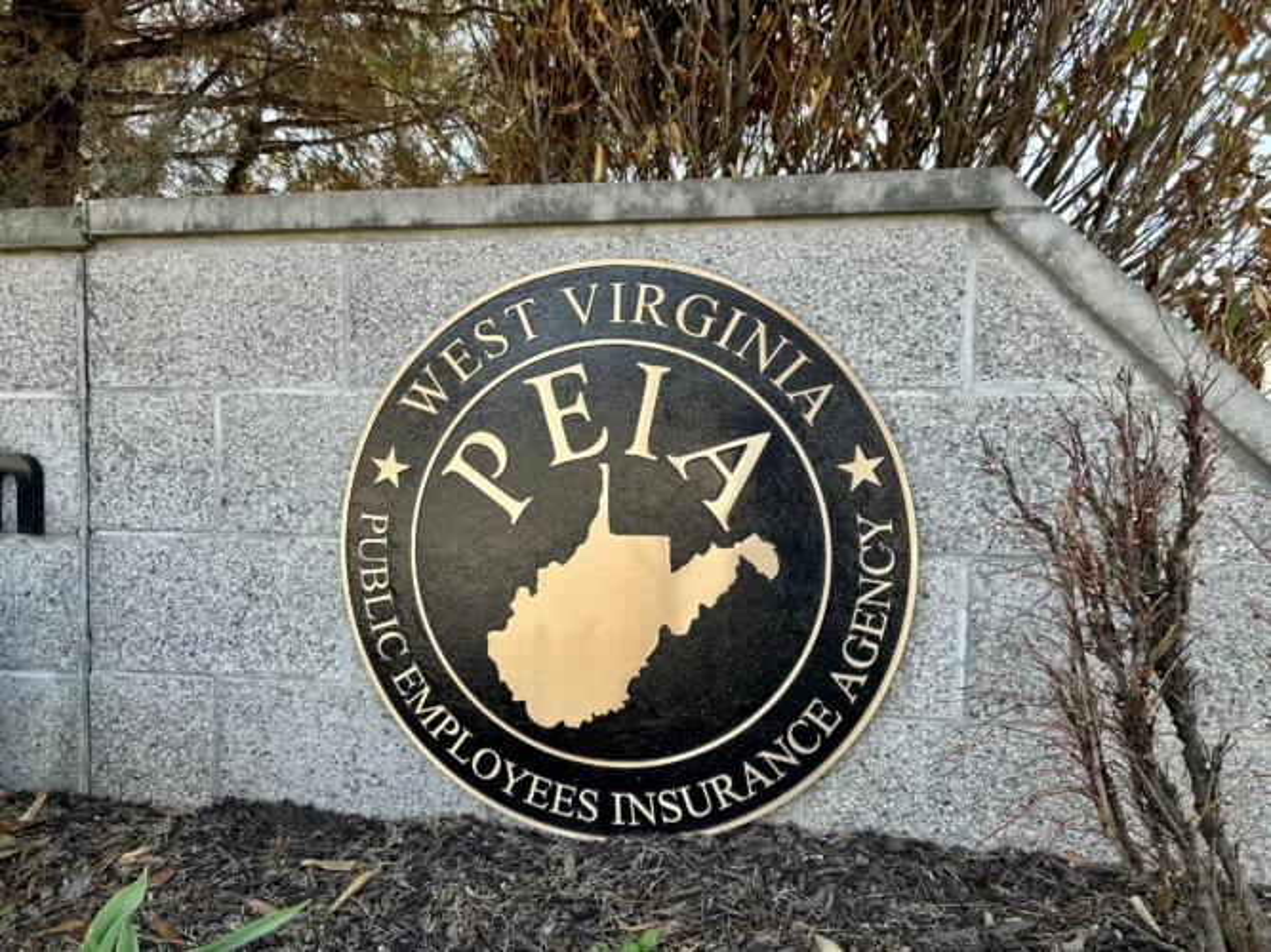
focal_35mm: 26
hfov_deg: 67.3
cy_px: 476
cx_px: 636
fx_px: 954
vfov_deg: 53.0
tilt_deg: -1.2
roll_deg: -0.7
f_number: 1.5
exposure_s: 1/422
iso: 50
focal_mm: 5.7
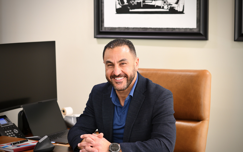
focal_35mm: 87
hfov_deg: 23.8
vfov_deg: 15.0
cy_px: 80
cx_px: 122
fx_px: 576
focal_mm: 85
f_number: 5
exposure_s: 1/80
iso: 640
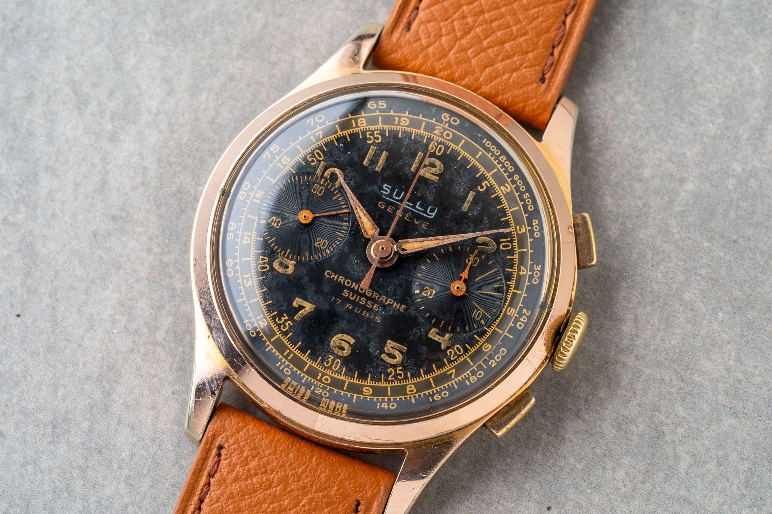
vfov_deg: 12.9
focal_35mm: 106
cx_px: 403
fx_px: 2274
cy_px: 241
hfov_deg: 19.3
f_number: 16
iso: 100
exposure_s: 1/160
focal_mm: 100
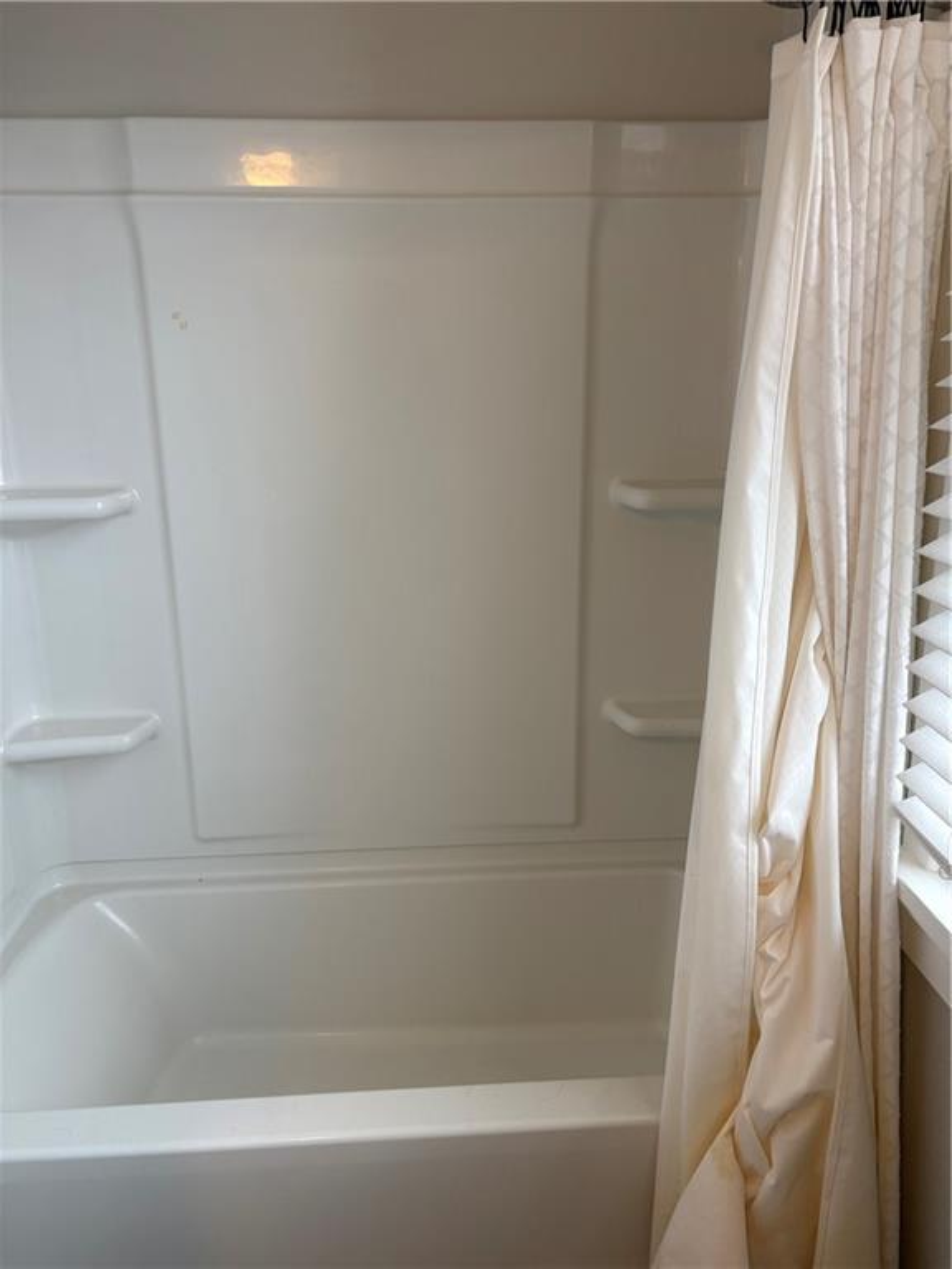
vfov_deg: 67.3
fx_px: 953
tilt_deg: -15.2
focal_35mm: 26
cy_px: 634
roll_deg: +0.4
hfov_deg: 53.1
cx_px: 476
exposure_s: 1/60
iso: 80
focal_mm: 5.96
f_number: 1.6
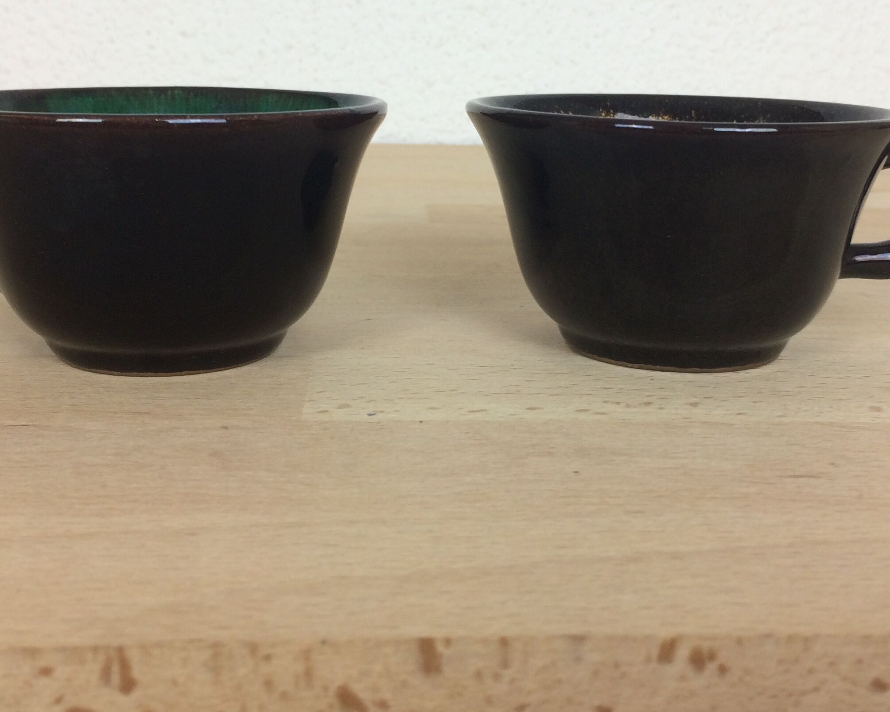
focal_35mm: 46
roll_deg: -0.4
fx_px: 1212
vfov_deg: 32.2
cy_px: 189
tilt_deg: -7.2
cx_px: 454
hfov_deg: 40.3
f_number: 2.2
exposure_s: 1/50
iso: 40
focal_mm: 4.15
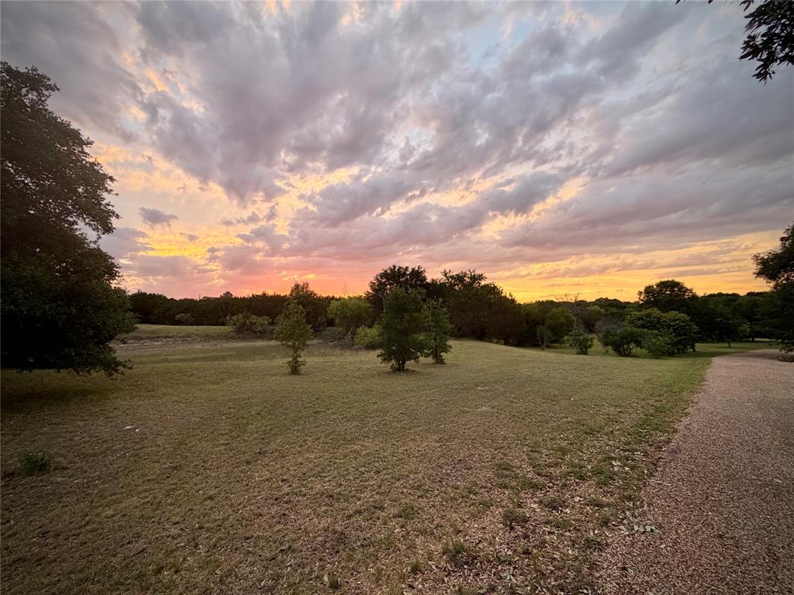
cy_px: 298
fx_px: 321
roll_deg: +0.5
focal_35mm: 14
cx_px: 397
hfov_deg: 102.1
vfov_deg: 85.7
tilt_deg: +2.8
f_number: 2.2
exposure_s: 1/121
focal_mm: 2.22
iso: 200
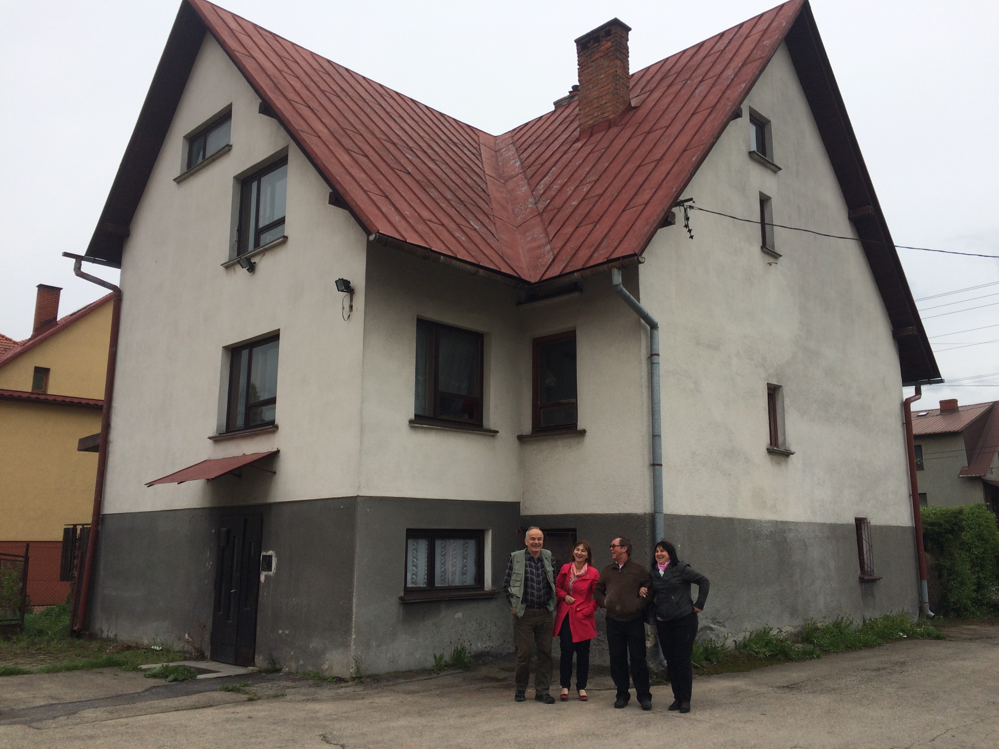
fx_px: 837
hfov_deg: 61.7
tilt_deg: +11.1
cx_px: 500
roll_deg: -1.7
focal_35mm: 29
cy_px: 374
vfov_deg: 48.2
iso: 32
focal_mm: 4.15
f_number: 2.2
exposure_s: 1/933
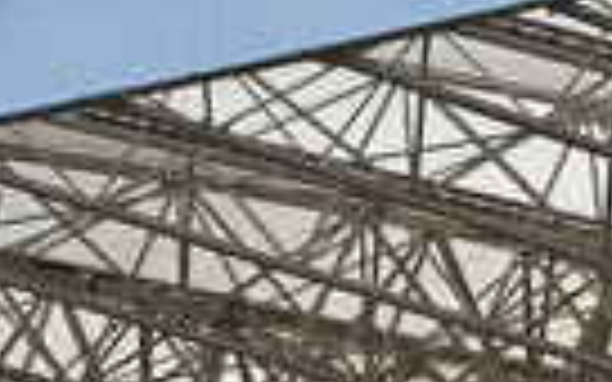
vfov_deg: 3.2
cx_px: 410
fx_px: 6922
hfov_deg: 5.1
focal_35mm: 415
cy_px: 555
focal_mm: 54
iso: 250
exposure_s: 1/2000
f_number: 4
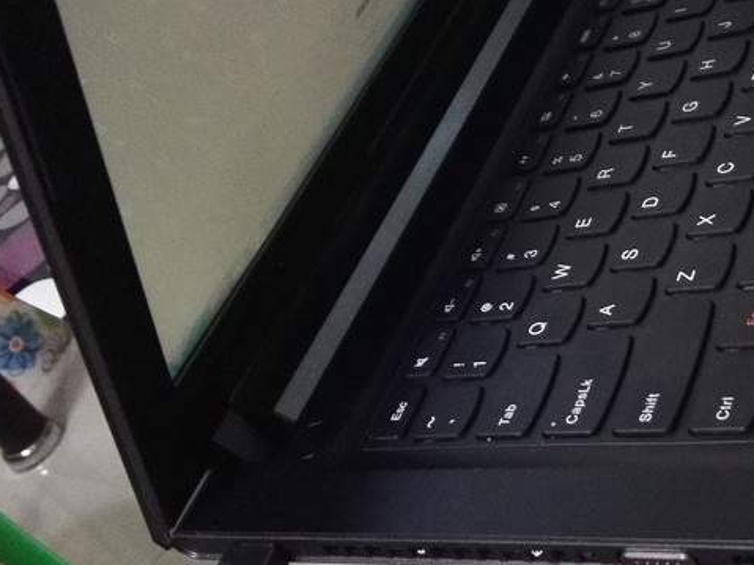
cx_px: 587
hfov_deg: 30.5
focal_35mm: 62
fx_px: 1350
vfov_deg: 23.6
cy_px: 301
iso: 640
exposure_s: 1/16.7
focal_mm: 3.8
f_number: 2
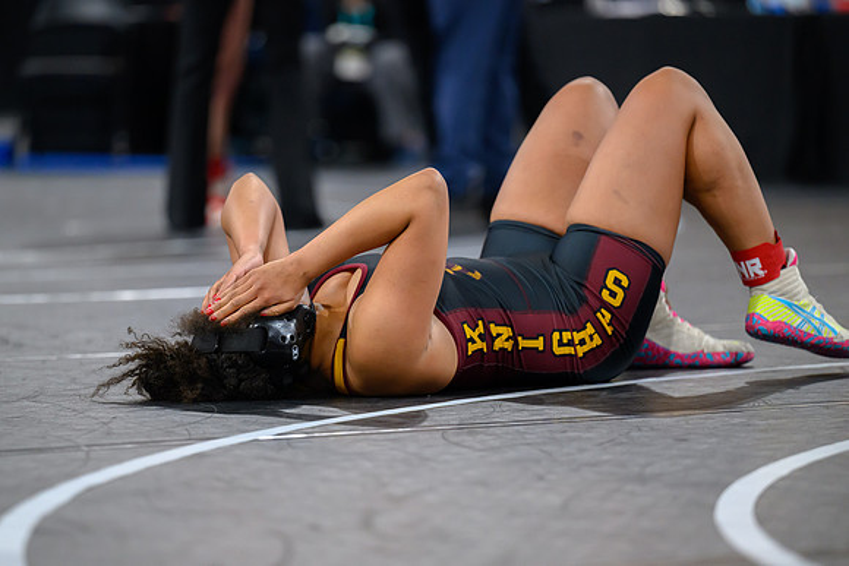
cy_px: 326
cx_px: 353
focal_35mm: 218
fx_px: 5131
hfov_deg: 9.5
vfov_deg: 6.3
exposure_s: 1/800
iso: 2500
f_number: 2.8
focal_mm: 185
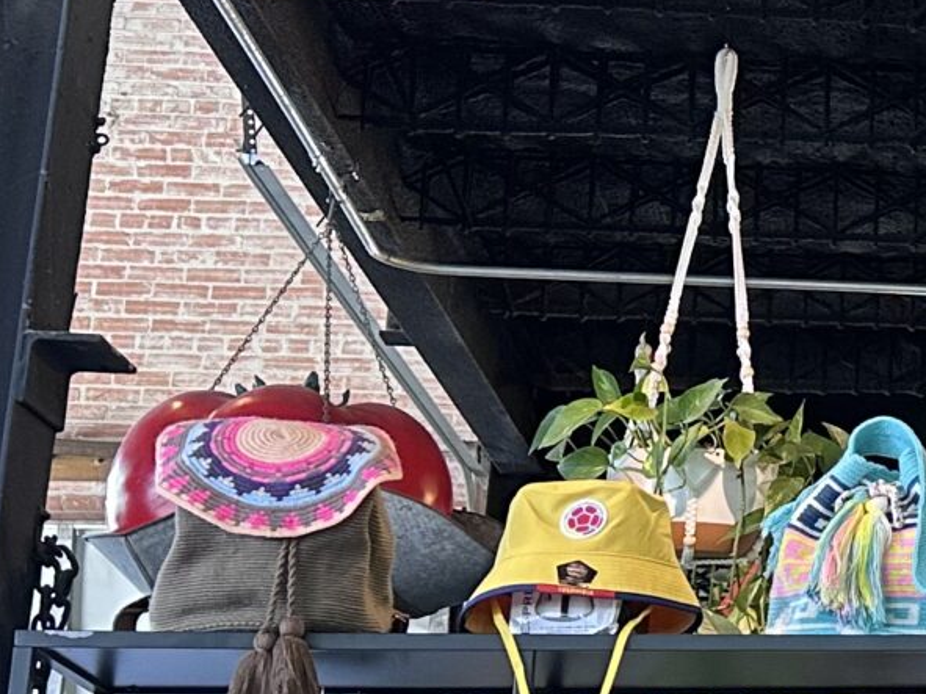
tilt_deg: +16.9
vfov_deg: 14.2
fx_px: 2782
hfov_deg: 16.7
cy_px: 233
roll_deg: +0.8
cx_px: 1492
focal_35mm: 104
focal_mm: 6.86
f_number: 1.78
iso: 200
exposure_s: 1/60
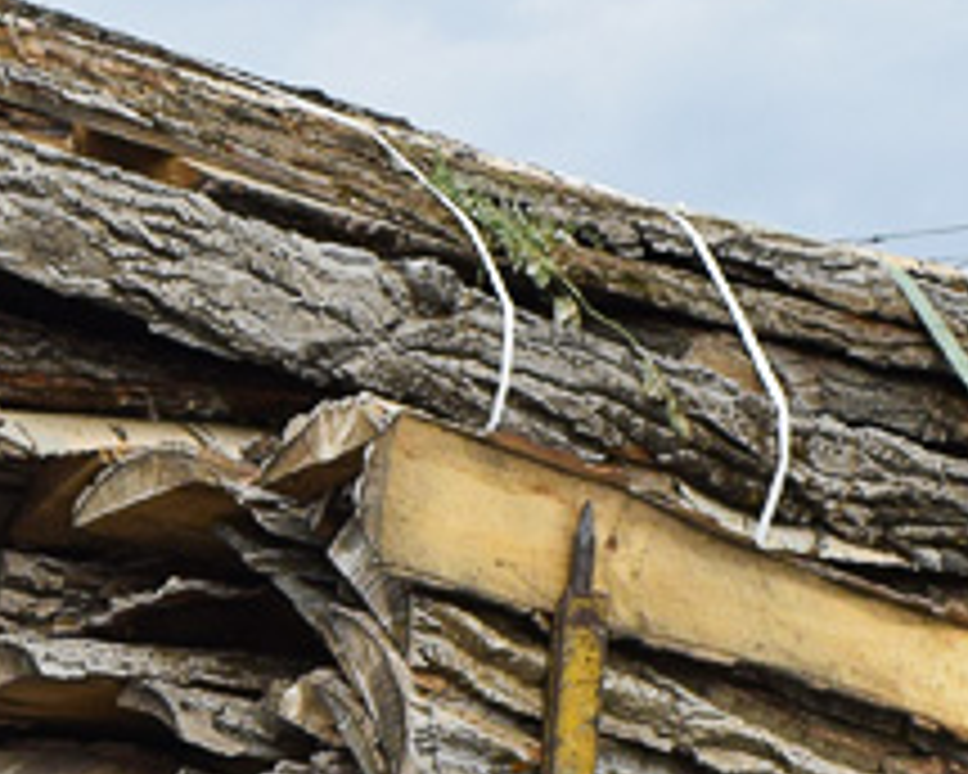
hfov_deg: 9.5
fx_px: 5633
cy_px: 1300
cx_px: -531
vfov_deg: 7.7
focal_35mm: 197
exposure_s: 1/320
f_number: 9
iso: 200
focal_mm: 25
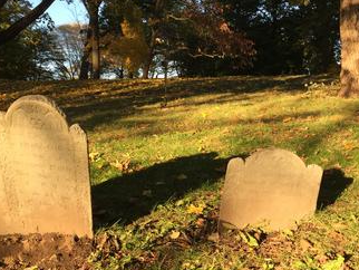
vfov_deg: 32.1
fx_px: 467
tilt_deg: +3.8
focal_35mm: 45
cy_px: 111
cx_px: 195
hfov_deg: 42.0
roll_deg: -2.6
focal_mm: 4.15
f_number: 2.2
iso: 32
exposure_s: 1/344
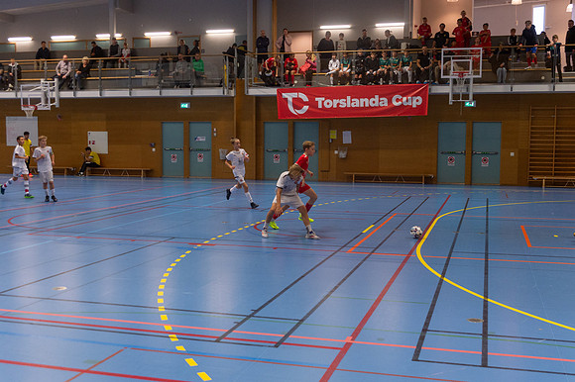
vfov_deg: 32.6
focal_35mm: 41
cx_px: 288
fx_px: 654
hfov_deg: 47.5
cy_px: 191
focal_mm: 40
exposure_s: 1/400
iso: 2200
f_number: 3.5
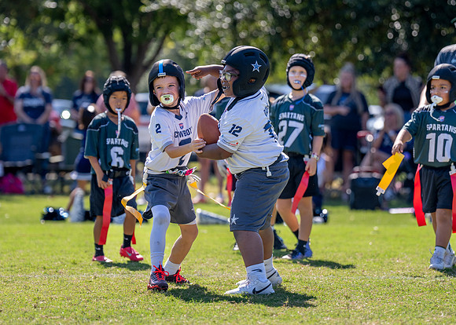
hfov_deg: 9.5
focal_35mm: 211
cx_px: 225
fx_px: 2731
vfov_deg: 6.8
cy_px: 148
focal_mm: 143
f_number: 2.8
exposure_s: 1/2000
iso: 200
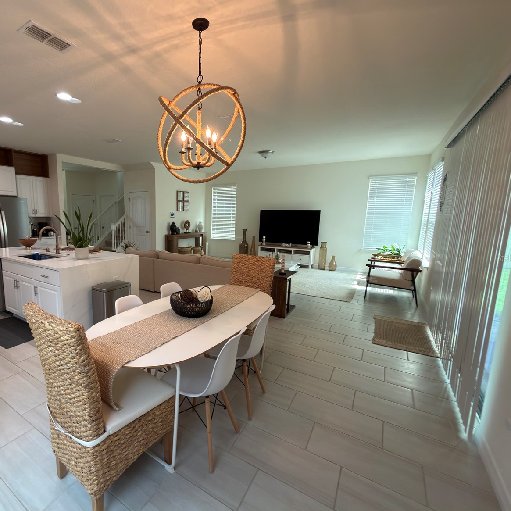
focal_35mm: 17
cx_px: 187
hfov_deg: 82.1
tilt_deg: -9.4
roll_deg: +0.0
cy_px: 257
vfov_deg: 84.0
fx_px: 284
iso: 64
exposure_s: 1/30
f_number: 2.2
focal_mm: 2.22
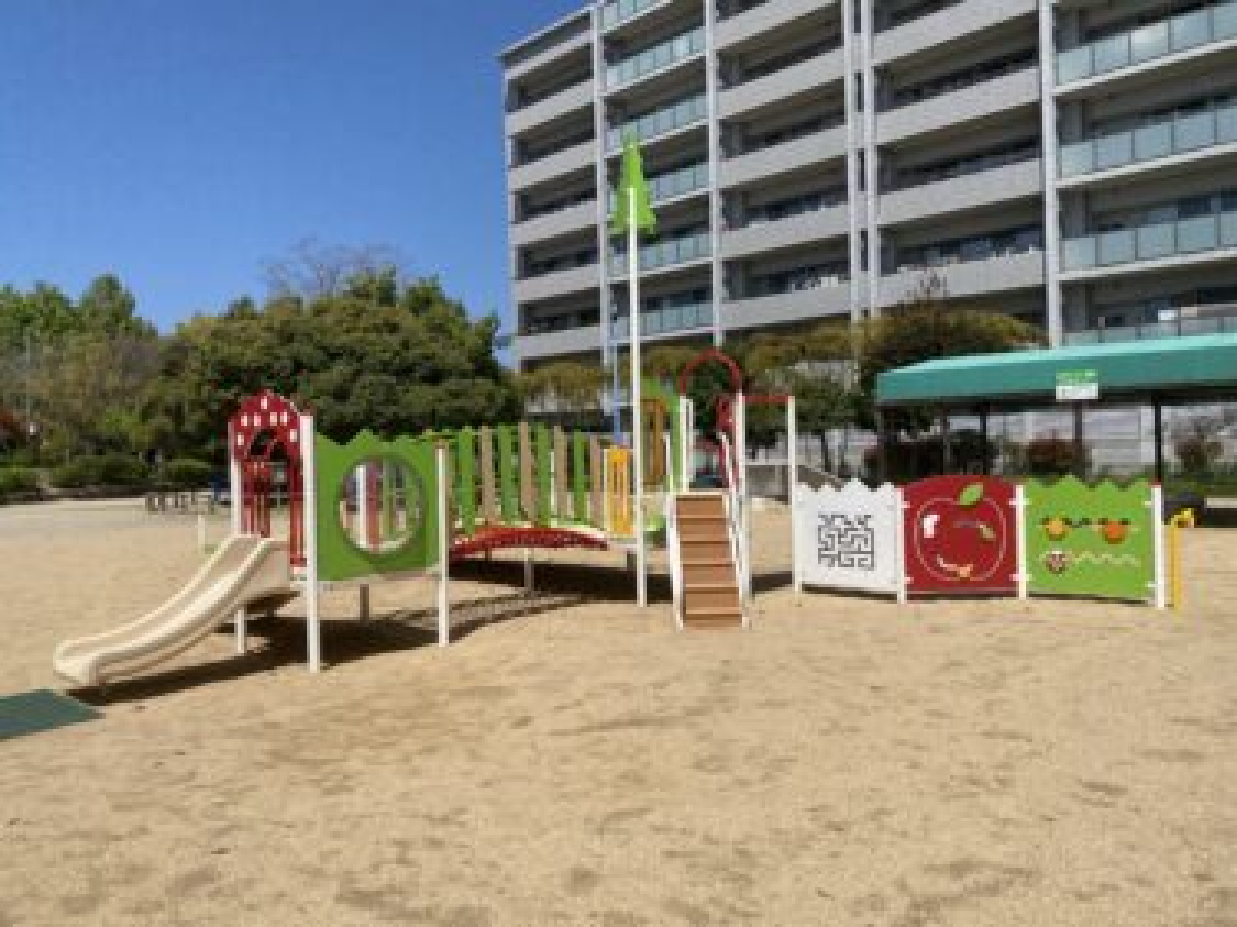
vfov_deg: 53.0
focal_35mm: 26
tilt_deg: +2.0
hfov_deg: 67.3
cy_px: 464
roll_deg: +1.7
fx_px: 929
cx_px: 618
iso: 32
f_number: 1.8
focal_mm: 4.25
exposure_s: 1/4608
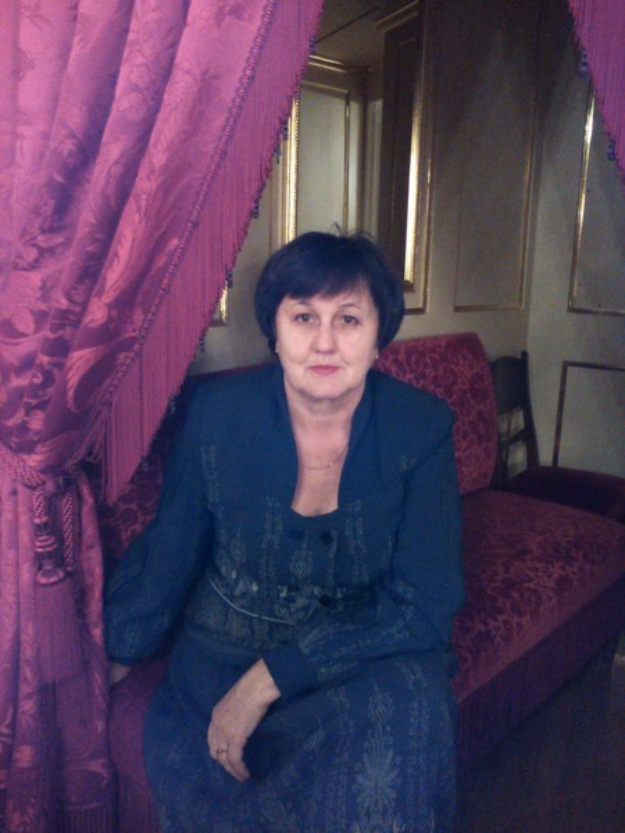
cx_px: 312
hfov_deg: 36.0
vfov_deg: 46.8
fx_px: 963
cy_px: 416
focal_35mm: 40
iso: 1505
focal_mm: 4.21
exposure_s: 1/7.15
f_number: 2.4
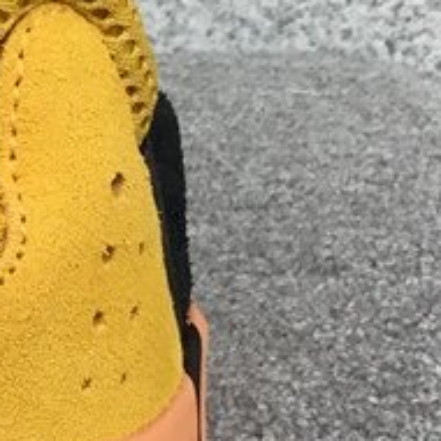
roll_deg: -1.4
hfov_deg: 11.9
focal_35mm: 130
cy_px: 250
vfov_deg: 13.4
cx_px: -469
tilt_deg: -22.0
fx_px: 1874
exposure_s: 1/109
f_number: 2.4
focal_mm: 3.3
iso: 25
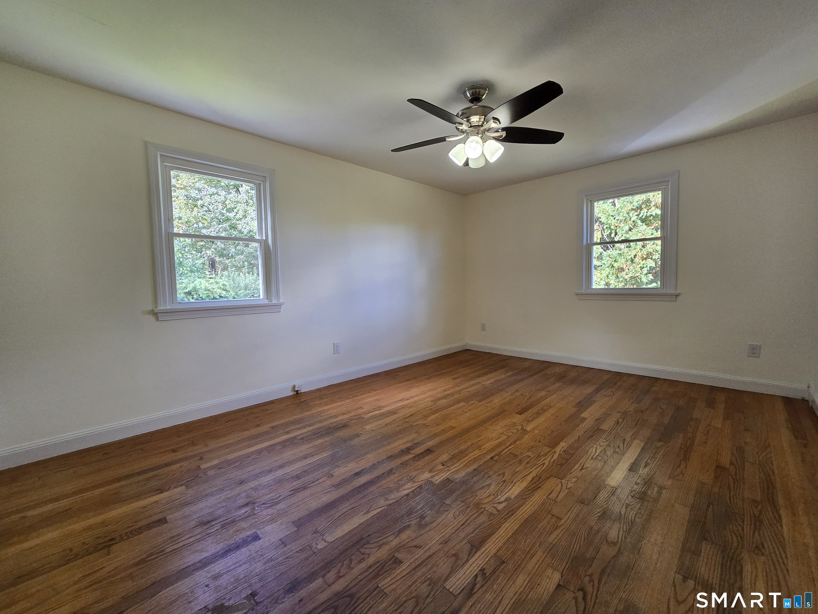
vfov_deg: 89.9
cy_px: 307
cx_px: 409
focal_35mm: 13
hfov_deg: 106.2
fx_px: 307
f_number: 2.2
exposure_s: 1/60
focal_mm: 2.2
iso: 160
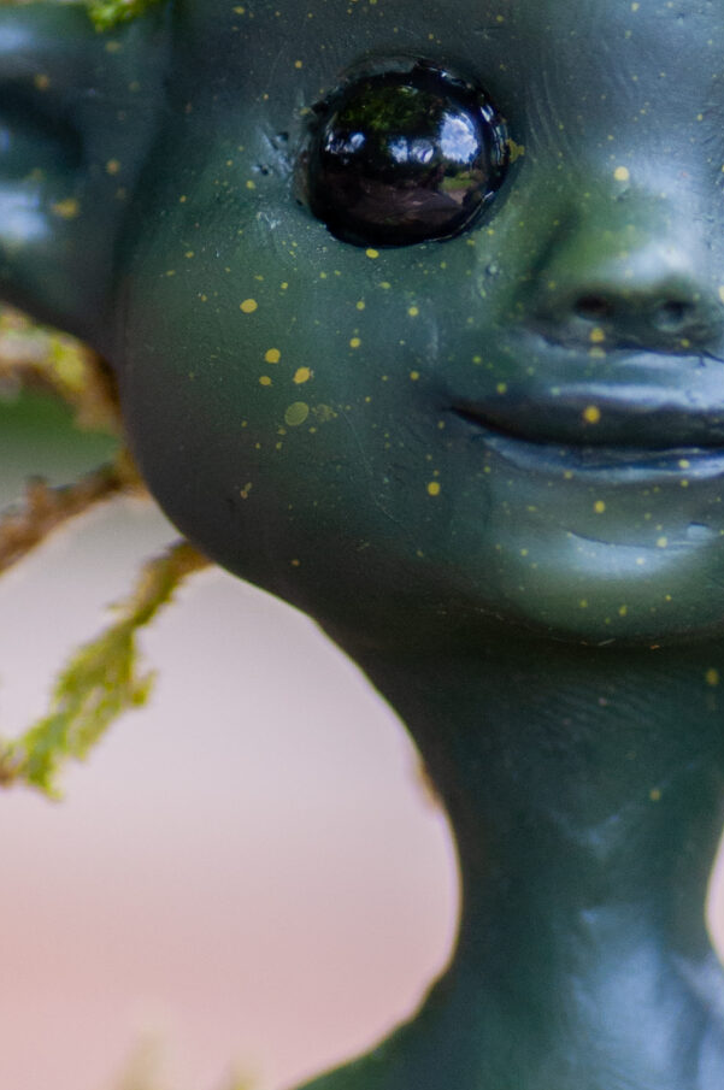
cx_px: 531
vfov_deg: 5.4
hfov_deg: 3.6
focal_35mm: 382
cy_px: 145
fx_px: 11554
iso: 640
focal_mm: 90
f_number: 3.5
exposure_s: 1/640
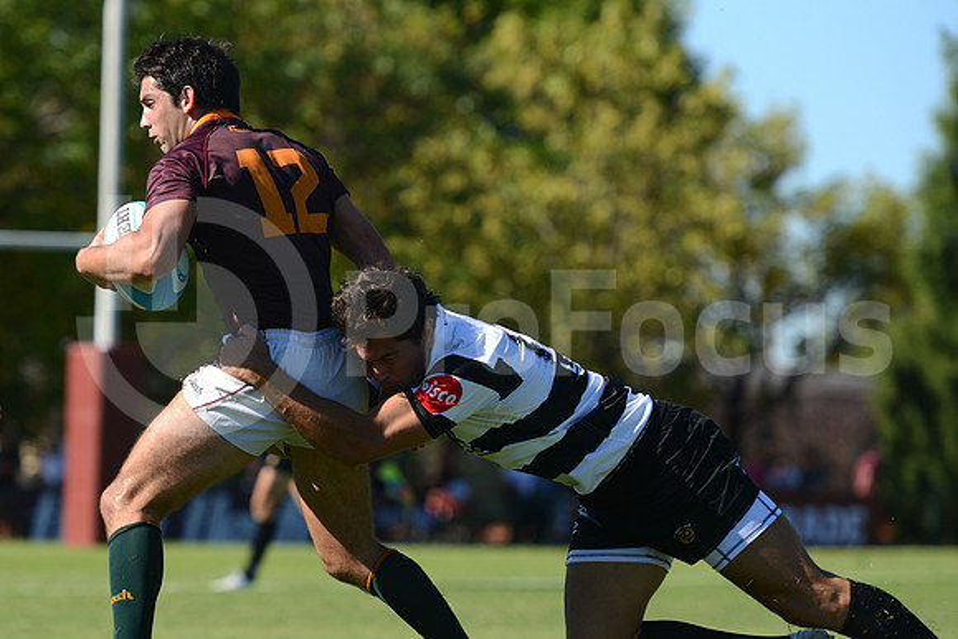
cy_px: 320
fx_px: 5856
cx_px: 479
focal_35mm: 220
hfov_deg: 9.4
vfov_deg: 6.2
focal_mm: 220
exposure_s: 1/1600
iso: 320
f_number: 4
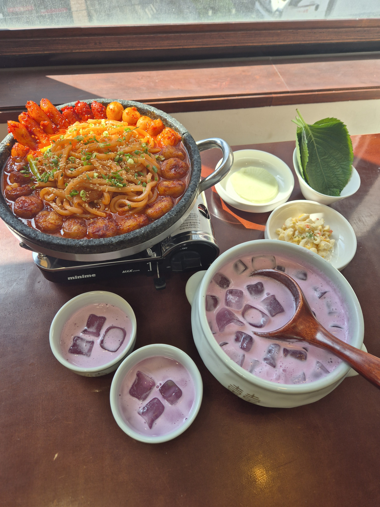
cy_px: 254
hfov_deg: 58.9
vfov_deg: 73.9
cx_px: 190
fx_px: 337
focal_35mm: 23
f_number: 1.8
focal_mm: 5.4
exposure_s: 1/308
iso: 25
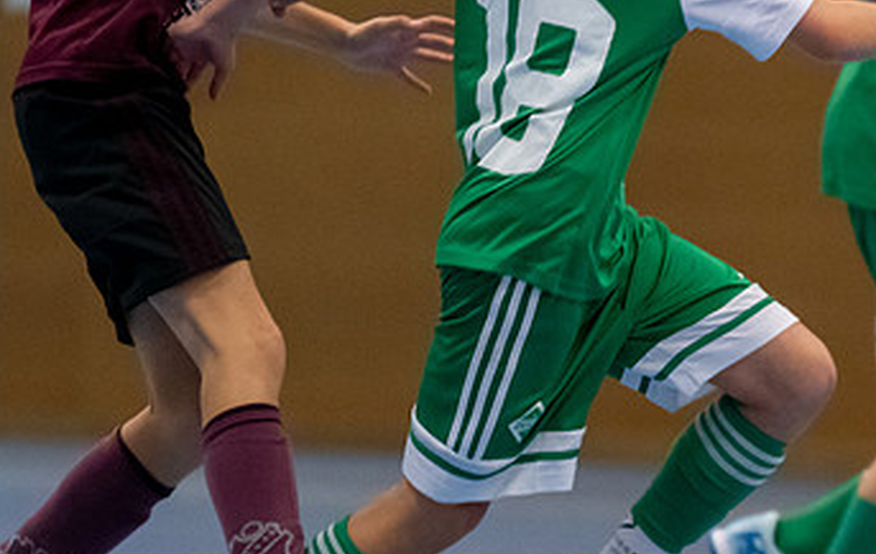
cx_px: 855
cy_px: 418
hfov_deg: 2.9
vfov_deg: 1.9
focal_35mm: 716
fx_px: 17153
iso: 3200
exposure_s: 1/500
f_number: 3.2
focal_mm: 200
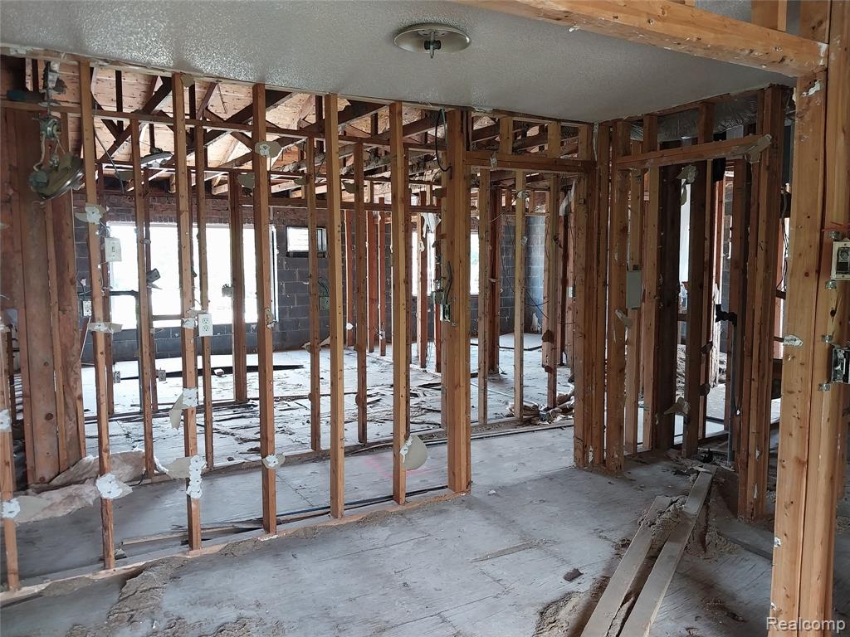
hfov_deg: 67.3
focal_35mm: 26
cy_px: 318
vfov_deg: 53.1
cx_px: 425
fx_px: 638
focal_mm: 4
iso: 125
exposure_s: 1/60
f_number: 1.8
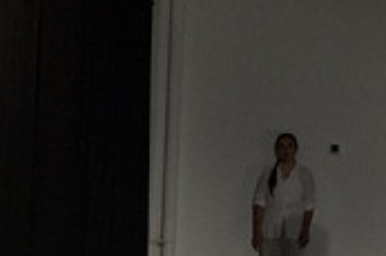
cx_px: 507
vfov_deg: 9.8
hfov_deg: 14.2
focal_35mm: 139
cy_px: 137
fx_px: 1489
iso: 6400
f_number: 5
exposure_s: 1/500
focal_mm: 36
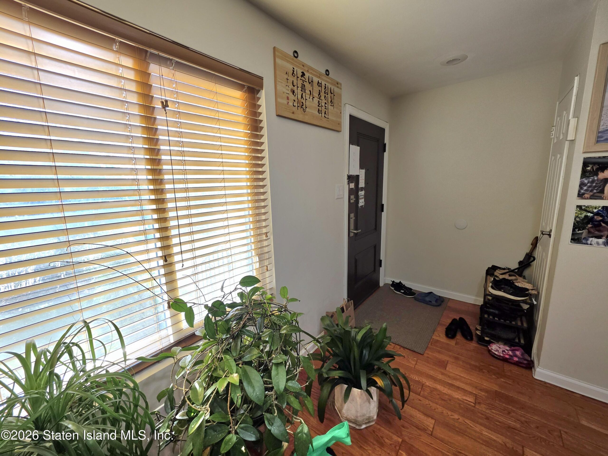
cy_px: 228
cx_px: 304
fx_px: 228
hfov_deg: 106.2
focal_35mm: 13
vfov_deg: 89.9
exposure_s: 1/120
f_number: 1.9
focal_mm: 2.2
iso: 32
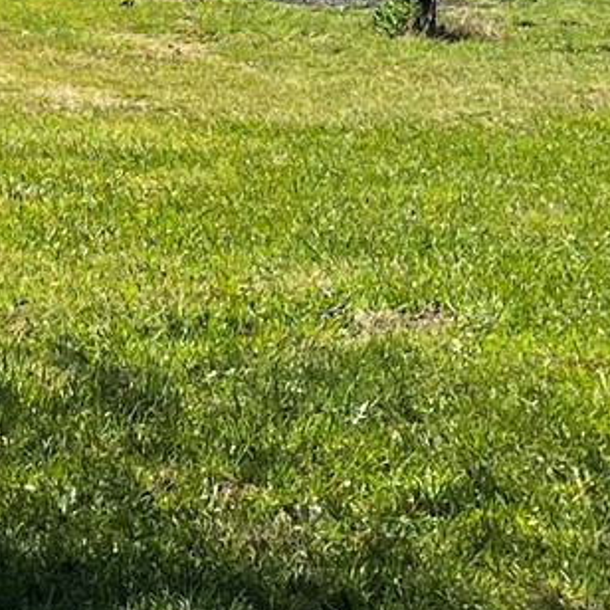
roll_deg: -0.7
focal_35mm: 153
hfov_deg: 11.0
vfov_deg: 11.3
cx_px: -291
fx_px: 3050
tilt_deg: -1.2
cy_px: -30
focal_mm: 5.7
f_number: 1.5
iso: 50
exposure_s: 1/3077
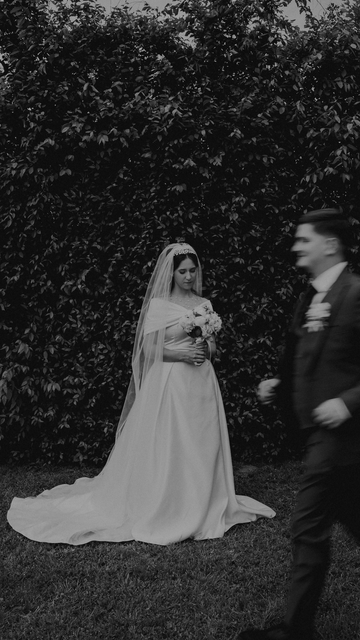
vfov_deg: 50.4
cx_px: 192
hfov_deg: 29.7
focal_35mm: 40
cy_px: 292
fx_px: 679
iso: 100
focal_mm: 35
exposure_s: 1/40
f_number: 16
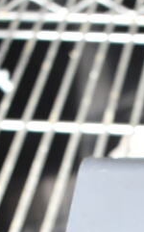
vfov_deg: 15.6
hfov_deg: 10.2
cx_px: 250
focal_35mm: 122
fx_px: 768
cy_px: 359
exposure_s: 1/80
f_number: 4.5
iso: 1600
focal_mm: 21
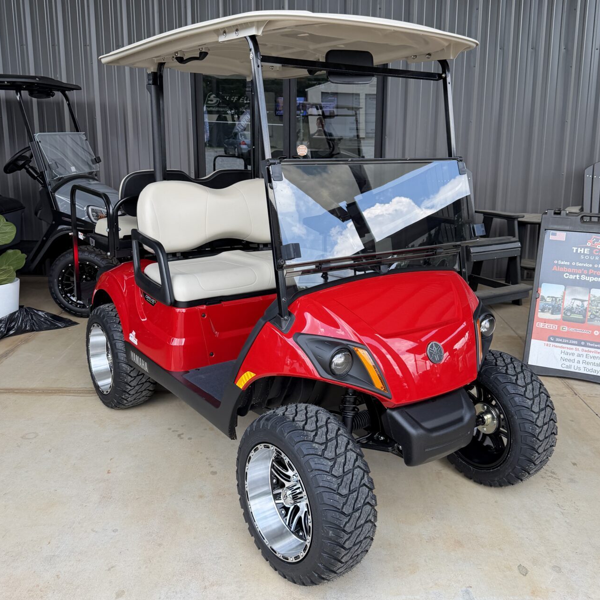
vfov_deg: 51.0
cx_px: 322
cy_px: 269
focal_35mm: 32
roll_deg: +1.0
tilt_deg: -7.8
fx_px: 628
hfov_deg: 51.1
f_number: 1.78
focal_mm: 6.76
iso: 80
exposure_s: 1/559
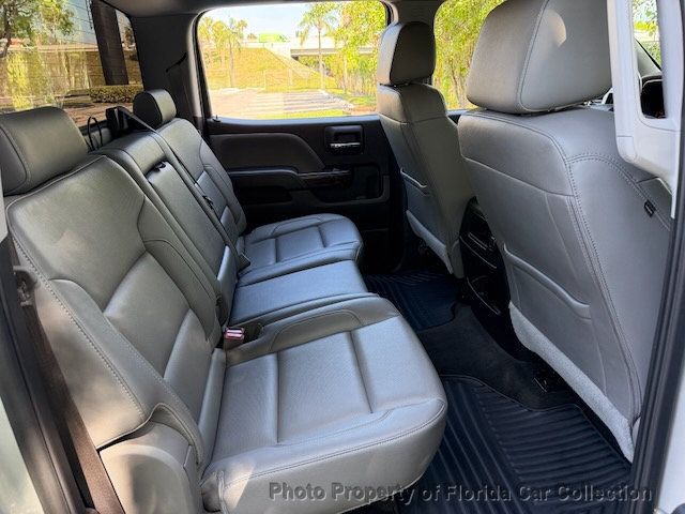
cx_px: 342
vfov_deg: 56.8
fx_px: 475
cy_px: 257
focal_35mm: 24
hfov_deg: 71.6
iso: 200
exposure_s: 1/206
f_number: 1.78
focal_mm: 6.76
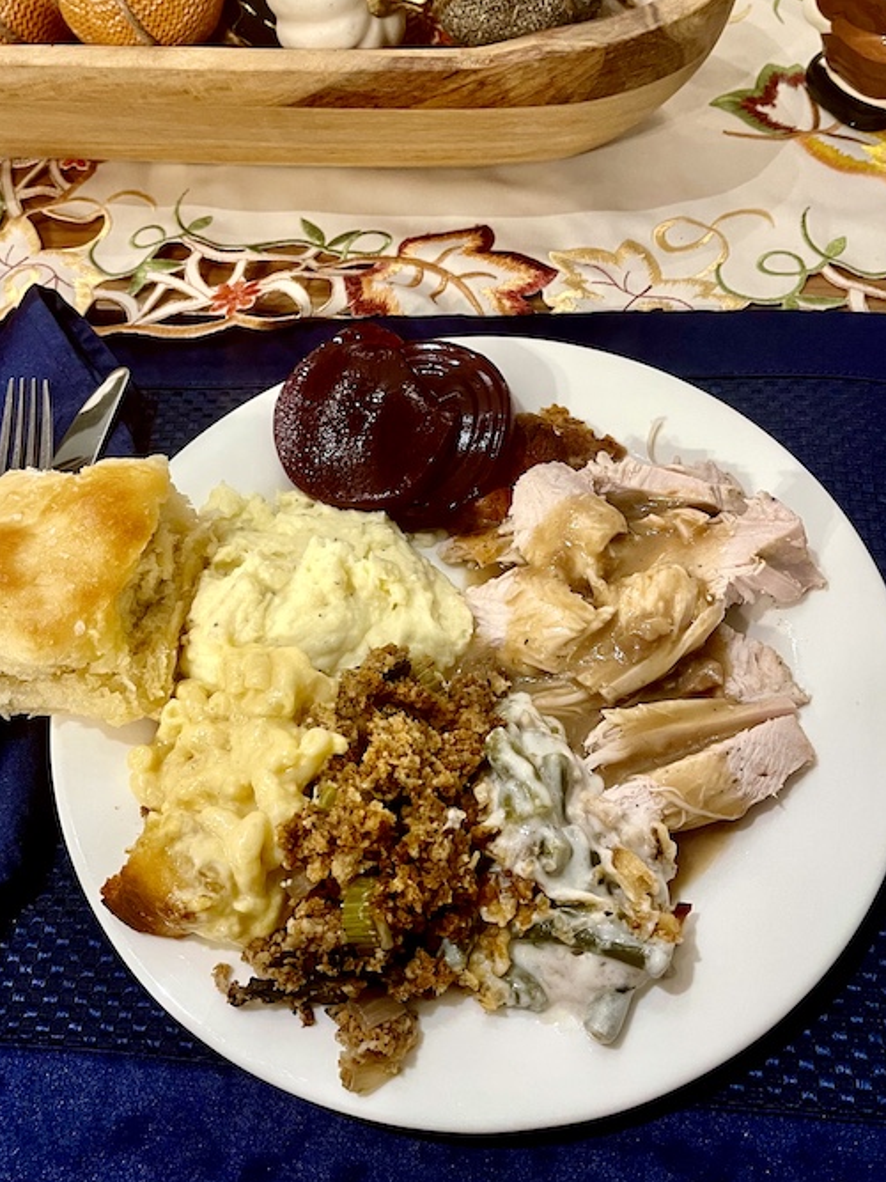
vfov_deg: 60.0
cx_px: 416
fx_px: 1024
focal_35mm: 30
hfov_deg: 46.8
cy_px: 578
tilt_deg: -59.2
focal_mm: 5.1
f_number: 1.6
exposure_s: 1/60
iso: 400
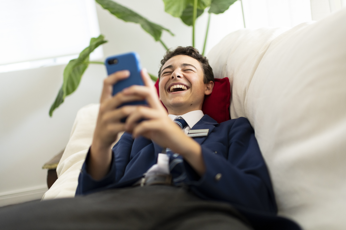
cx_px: 173
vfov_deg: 37.9
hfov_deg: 54.4
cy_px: 115
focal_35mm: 35
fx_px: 336
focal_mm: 35
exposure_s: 1/3200
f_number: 1.4
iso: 1000
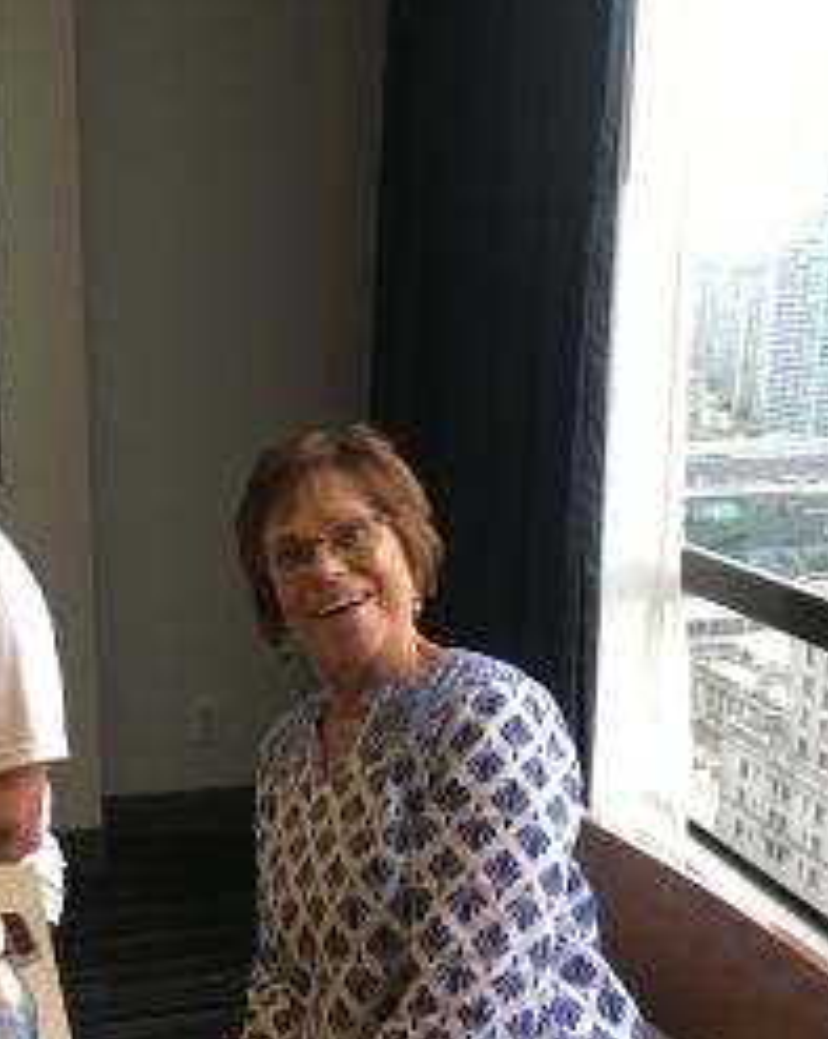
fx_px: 1289
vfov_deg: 43.8
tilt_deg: -11.9
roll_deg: +0.0
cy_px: 559
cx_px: 214
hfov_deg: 34.9
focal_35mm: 42
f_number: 2.2
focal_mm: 4.15
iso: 80
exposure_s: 1/30
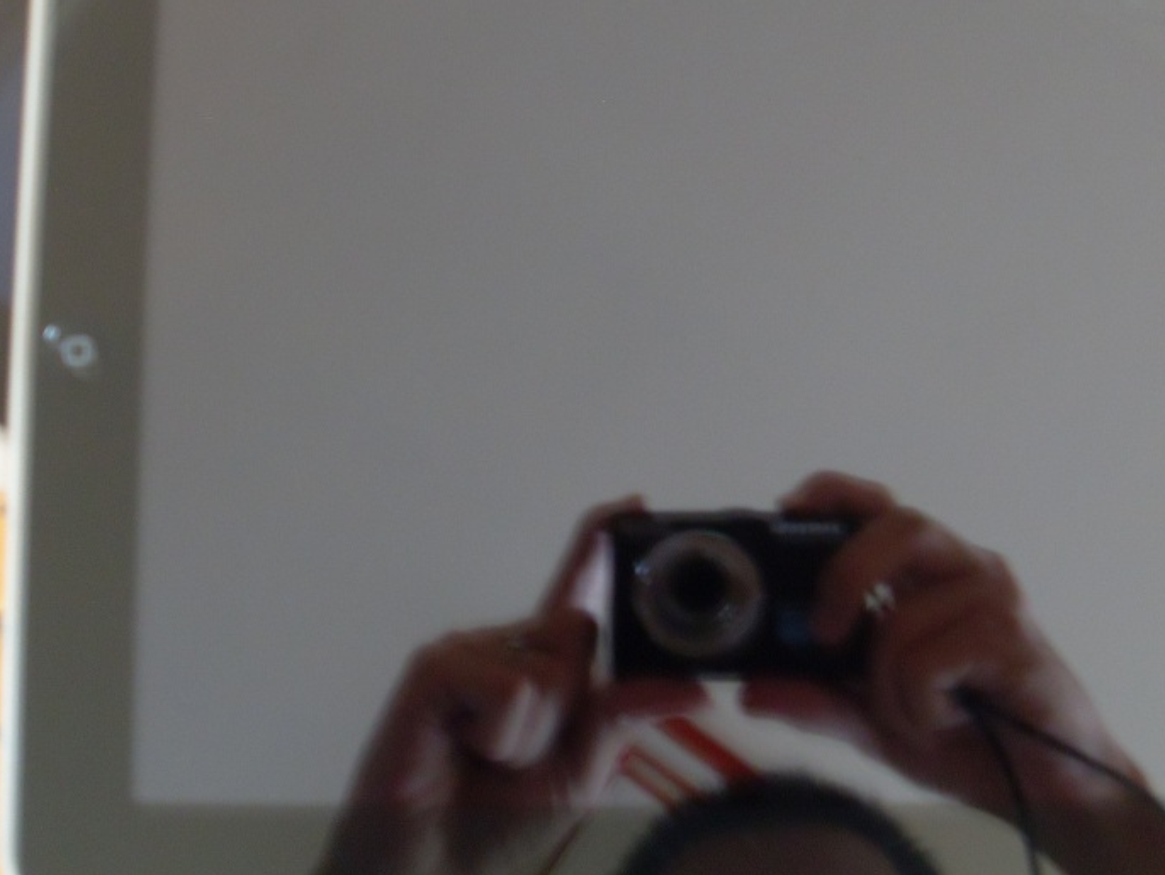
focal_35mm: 50
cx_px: 701
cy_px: 296
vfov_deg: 28.9
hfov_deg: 38.0
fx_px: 1683
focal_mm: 6.3
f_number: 2.8
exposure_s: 1/4
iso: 200
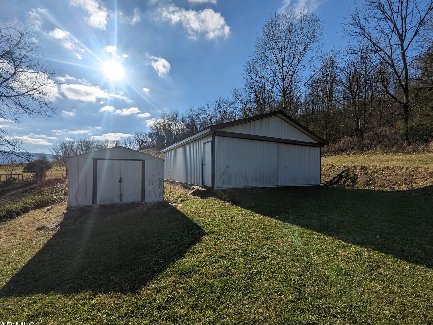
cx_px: 218
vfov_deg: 85.7
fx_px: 175
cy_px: 167
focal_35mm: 14
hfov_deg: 102.1
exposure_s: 1/7752
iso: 50
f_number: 2.2
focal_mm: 1.95
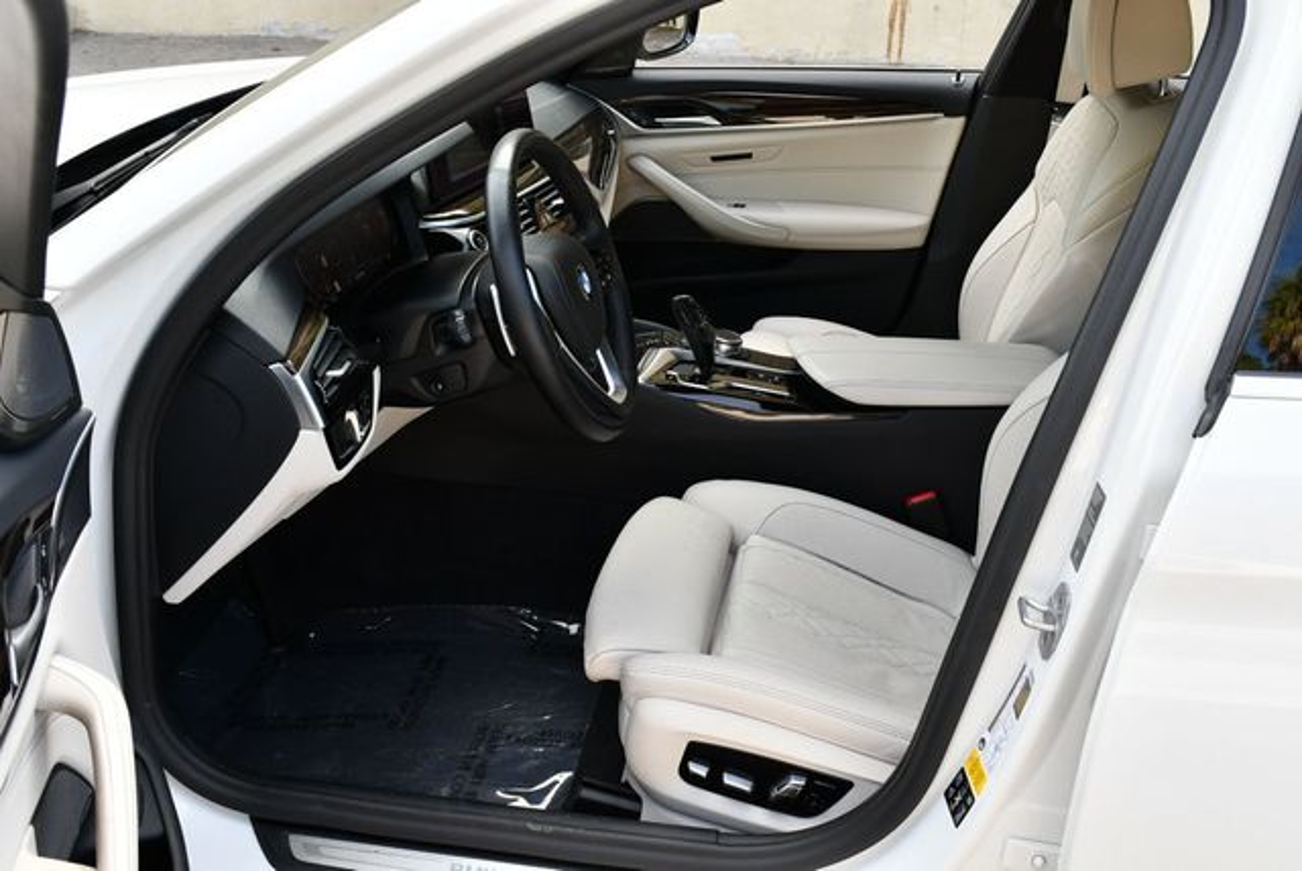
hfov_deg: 53.1
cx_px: 651
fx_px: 1303
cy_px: 436
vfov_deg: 36.9
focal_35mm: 36
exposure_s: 1/250
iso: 320
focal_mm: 18
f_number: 5.6
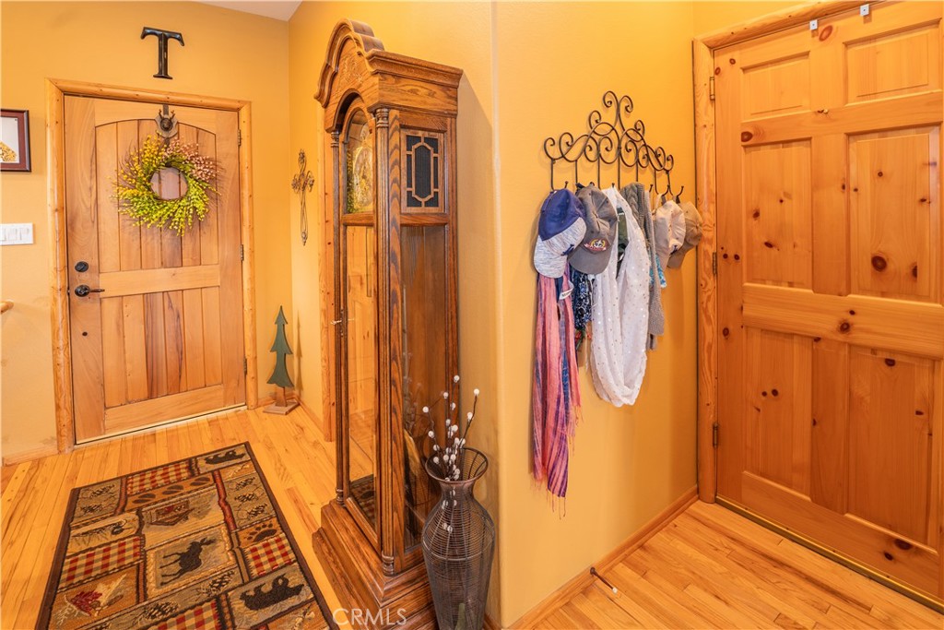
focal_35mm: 15
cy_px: 315
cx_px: 472
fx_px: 391
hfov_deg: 100.8
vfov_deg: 77.7
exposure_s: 1/5
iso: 320
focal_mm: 14.9
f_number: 4.5
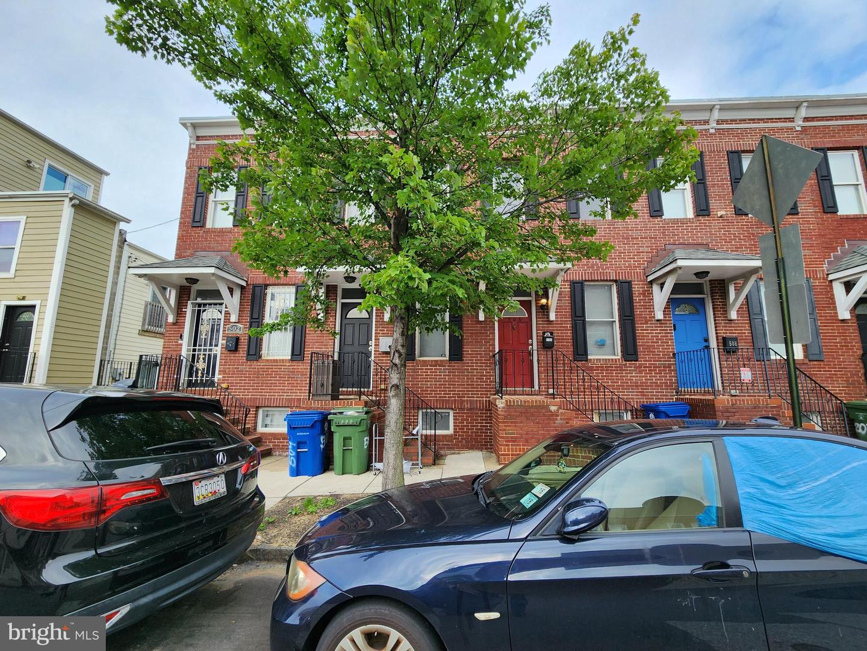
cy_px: 326
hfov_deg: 106.2
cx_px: 434
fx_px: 326
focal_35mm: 13
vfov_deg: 89.9
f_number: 2.2
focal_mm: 2.2
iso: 50
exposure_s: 1/599
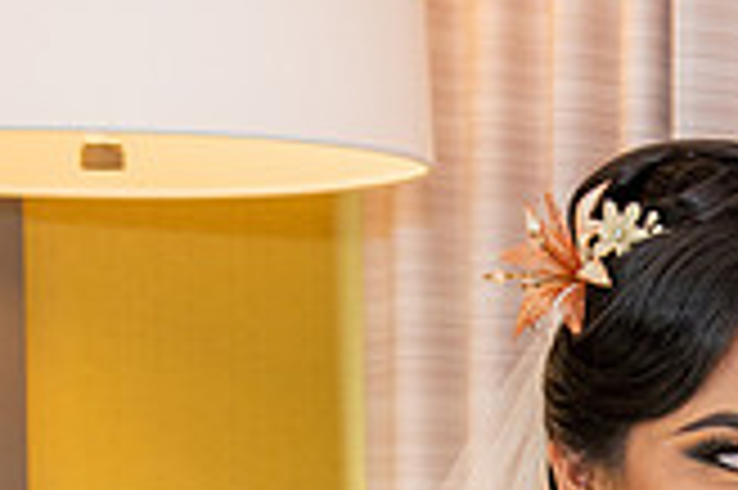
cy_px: 887
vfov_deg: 7.7
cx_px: 667
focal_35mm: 172
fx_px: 3522
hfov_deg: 11.9
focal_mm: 42
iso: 400
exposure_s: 1/160
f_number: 3.5
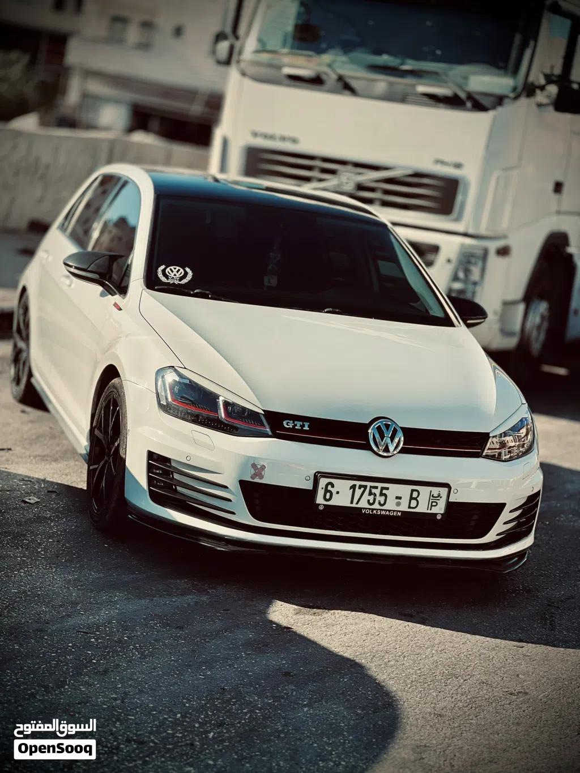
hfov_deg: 19.1
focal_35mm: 77
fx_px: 1720
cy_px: 386
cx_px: 290
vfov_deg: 25.3
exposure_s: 1/649
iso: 32
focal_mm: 9
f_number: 2.8
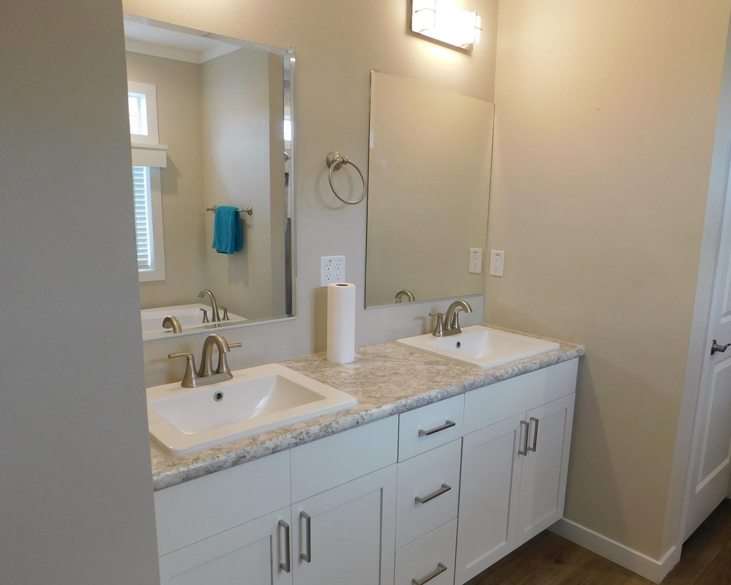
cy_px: 317
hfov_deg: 65.8
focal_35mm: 26
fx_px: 562
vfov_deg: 54.8
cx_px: 409
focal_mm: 4
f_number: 3
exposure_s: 1/30
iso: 125
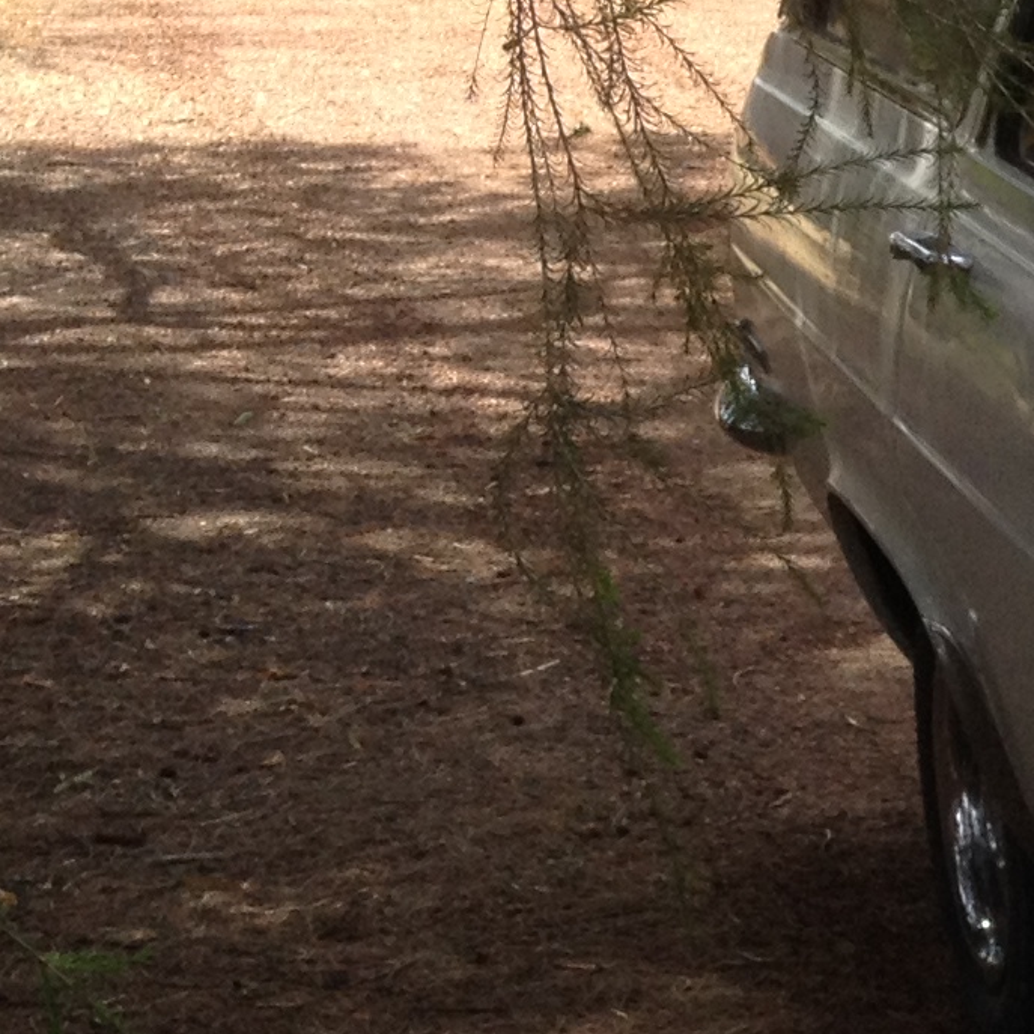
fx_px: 4968
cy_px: 990
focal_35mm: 147
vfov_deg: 11.8
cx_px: 2021
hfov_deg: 10.9
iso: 50
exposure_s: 1/438
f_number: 2.4
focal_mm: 4.28
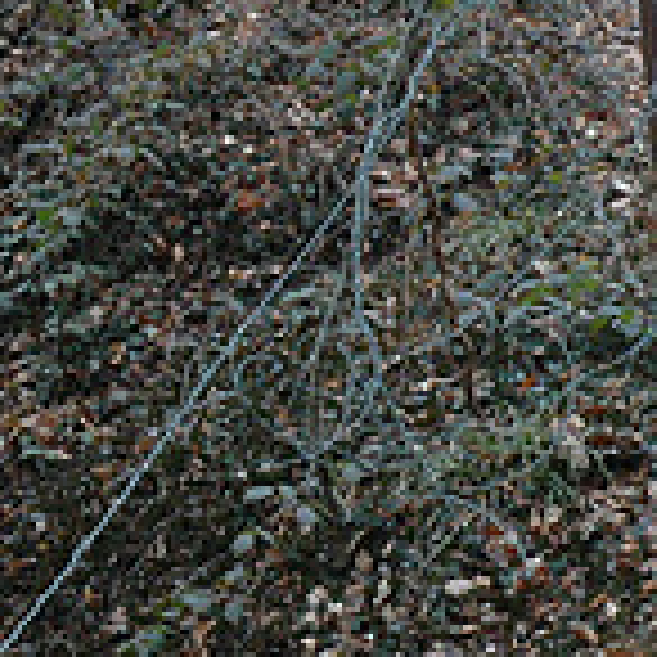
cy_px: 245
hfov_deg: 7.2
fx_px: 5196
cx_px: 72
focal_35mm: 242
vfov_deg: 7.2
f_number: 4.5
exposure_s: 1/250
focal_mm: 48
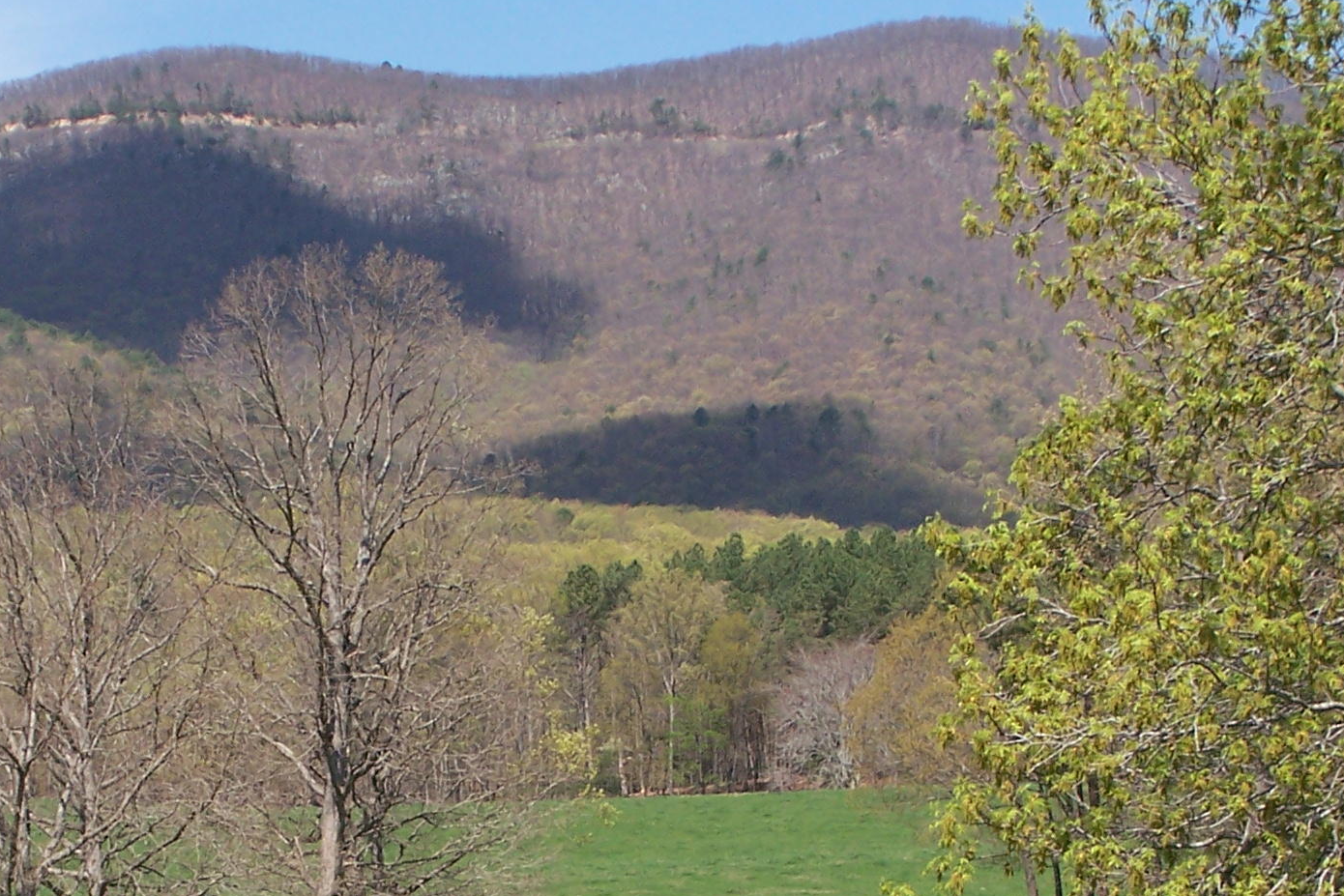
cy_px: 908
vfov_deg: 10.2
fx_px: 4965
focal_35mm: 133
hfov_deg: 15.4
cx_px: 531
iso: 80
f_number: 4.5
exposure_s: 1/640
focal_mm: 11.5
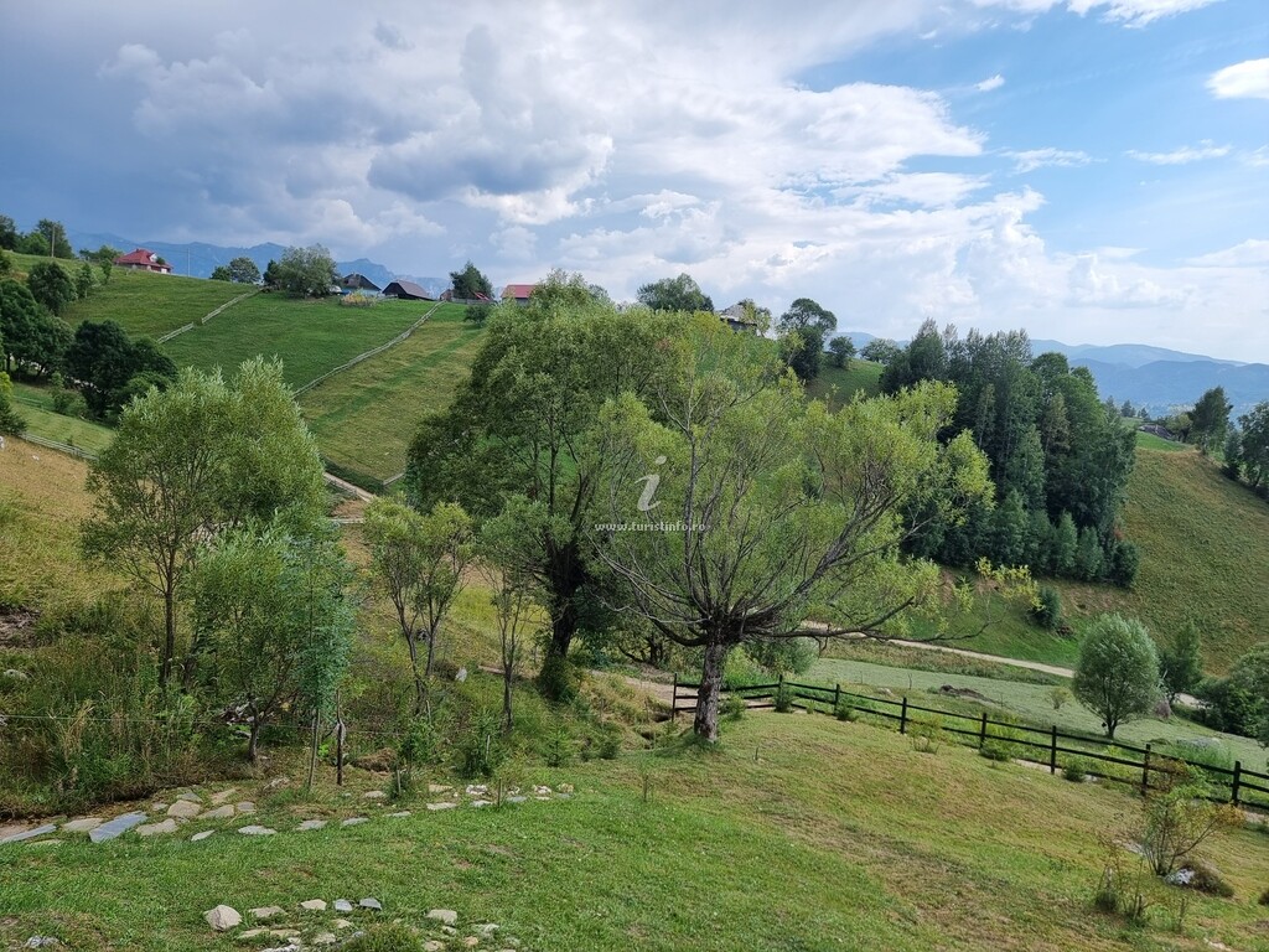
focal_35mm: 24
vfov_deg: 56.8
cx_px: 634
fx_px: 880
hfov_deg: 71.6
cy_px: 476
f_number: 1.8
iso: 50
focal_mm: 6.7
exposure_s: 1/832
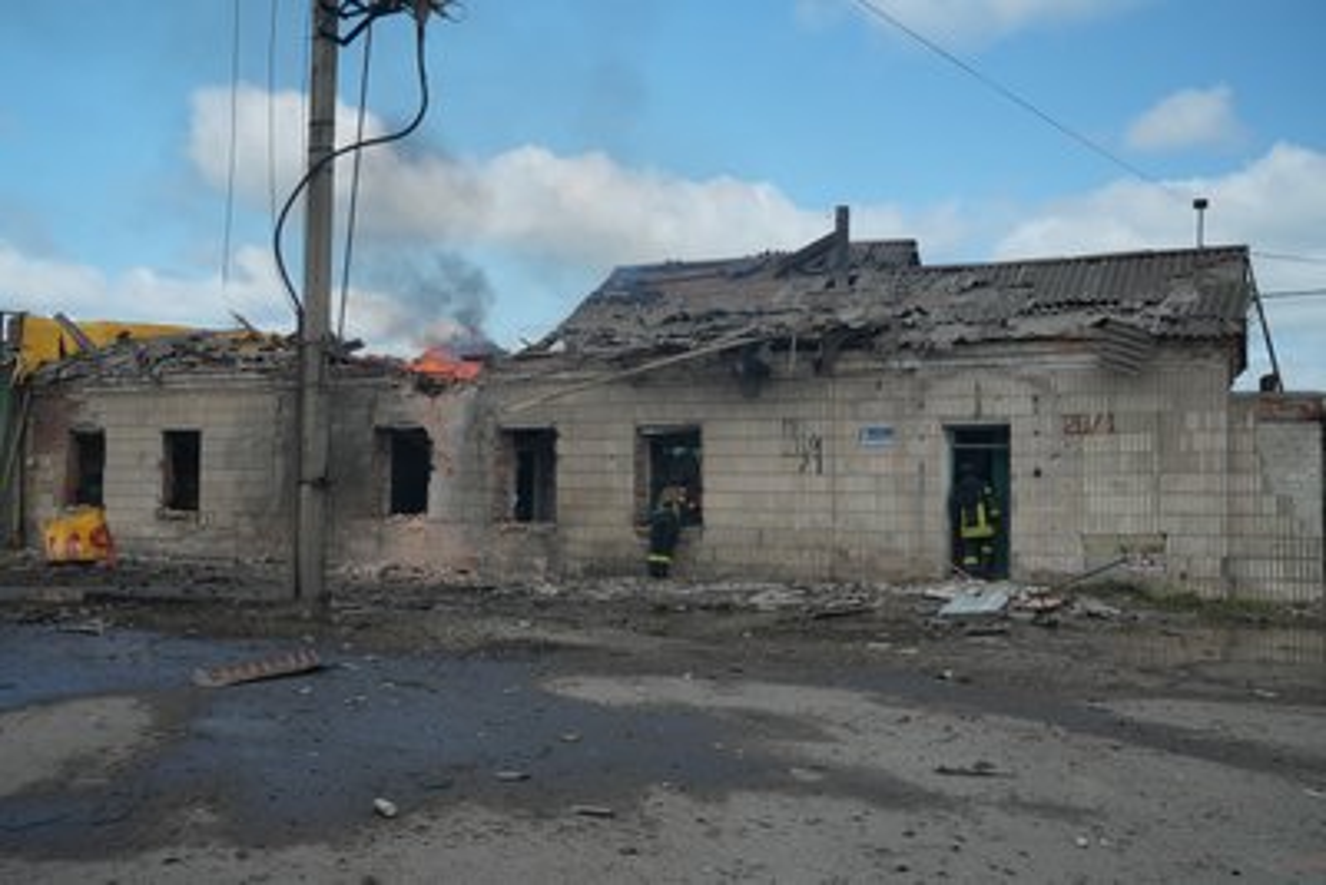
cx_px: 663
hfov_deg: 55.8
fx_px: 1253
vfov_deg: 38.9
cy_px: 442
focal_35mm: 34
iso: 250
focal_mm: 34
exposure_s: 1/50
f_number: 10
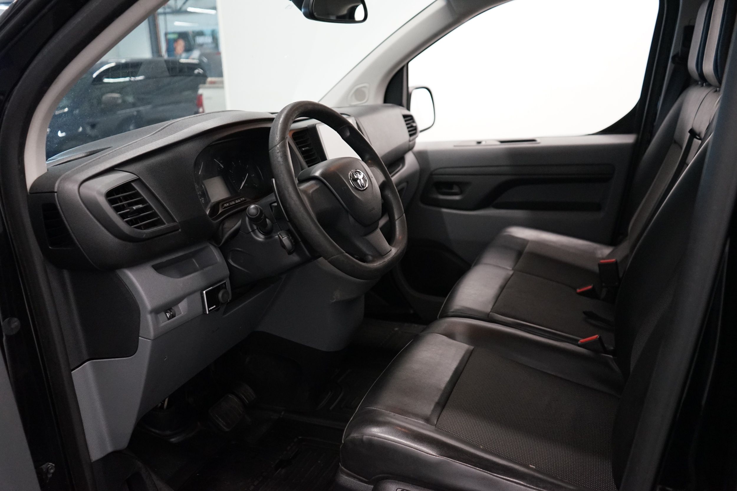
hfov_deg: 63.7
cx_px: 368
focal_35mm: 29
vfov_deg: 45.0
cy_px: 246
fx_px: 594
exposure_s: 1/160
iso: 3200
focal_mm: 29
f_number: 3.5
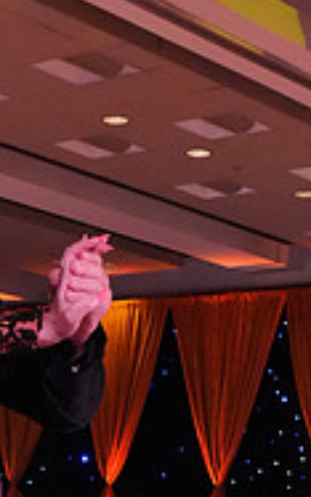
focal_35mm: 114
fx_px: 1545
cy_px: 614
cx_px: -105
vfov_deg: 17.3
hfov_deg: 11.2
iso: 6400
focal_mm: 24
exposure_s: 1/400
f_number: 5.6
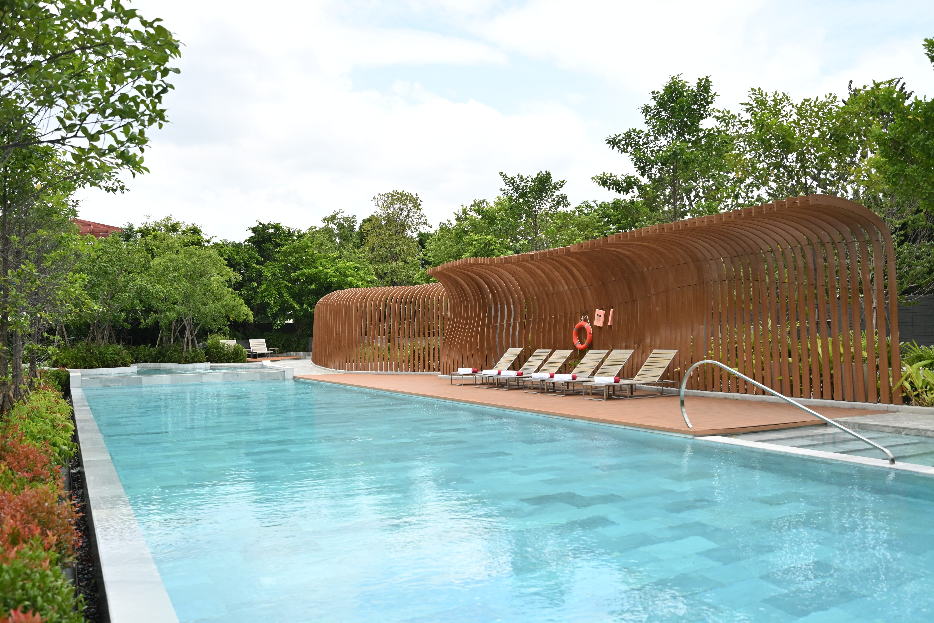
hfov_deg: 61.9
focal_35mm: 30
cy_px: 312
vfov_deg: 43.6
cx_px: 467
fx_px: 778
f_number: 4
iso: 500
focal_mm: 30
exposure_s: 1/2500
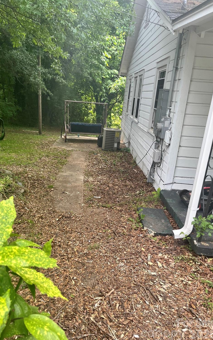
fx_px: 260
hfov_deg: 44.4
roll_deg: -2.9
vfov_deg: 66.5
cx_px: 87
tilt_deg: -23.2
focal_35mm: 28
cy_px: 170
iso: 50
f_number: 1.6
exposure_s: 1/440
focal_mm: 5.1
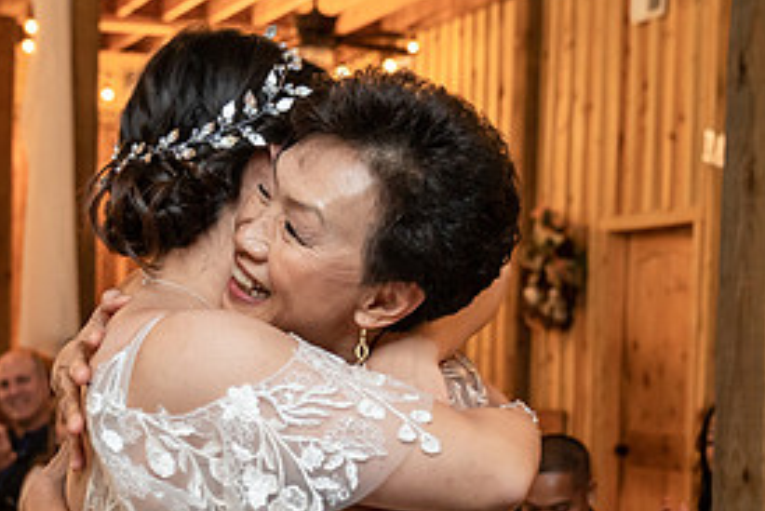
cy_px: 478
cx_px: 347
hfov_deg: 21.7
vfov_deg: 14.4
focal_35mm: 94
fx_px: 1998
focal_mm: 38
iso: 2000
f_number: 4
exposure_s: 1/100
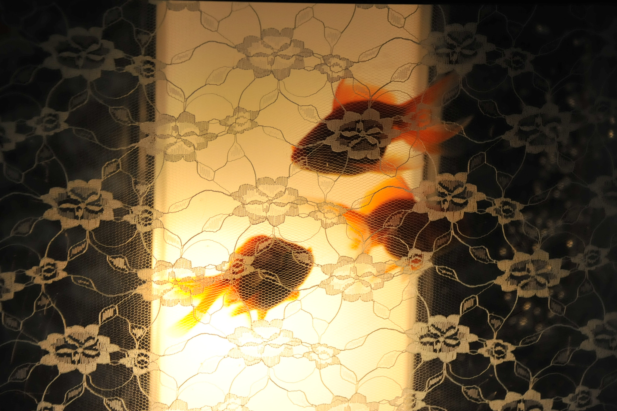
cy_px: 206
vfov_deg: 11.8
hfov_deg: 17.7
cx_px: 308
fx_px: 1987
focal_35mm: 116
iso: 2000
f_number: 5.6
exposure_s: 1/200
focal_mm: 116
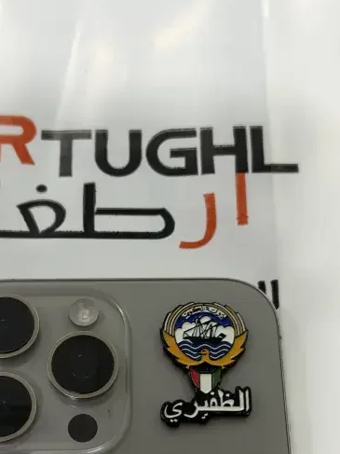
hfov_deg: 21.2
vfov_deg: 27.9
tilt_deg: -65.6
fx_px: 904
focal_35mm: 69
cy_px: 316
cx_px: 122
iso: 80
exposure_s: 1/50
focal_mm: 6.76
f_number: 1.78
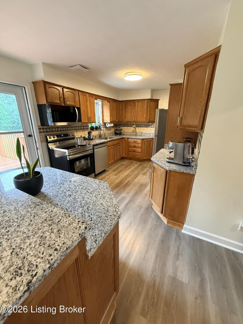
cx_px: 122
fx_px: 131
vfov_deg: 102.1
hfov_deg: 85.7
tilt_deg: -16.5
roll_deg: -0.7
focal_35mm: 14
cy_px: 162
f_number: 2.2
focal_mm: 2.22
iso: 500
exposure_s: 1/60
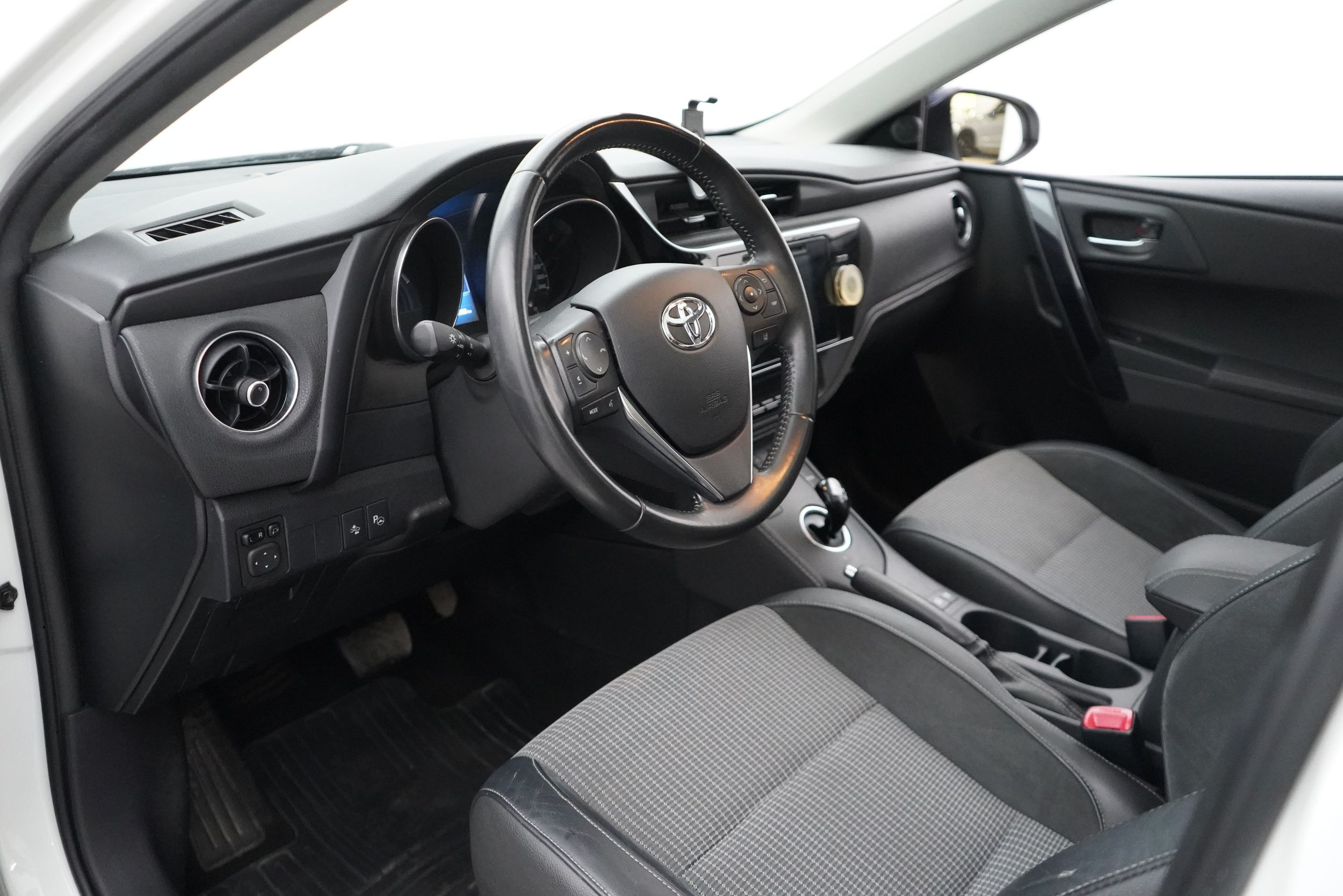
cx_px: 672
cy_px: 448
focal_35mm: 29
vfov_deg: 45.0
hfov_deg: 63.7
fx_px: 1082
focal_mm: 29
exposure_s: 1/160
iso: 12800
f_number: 3.5
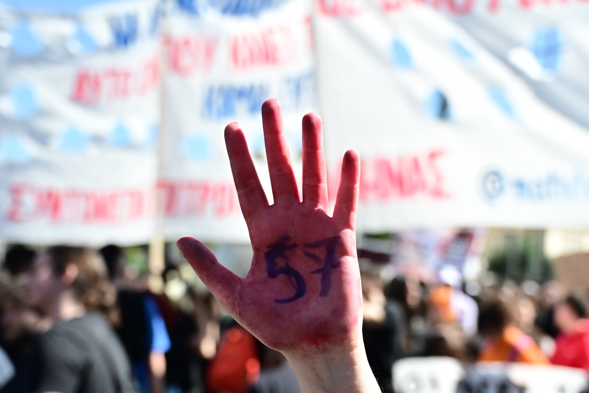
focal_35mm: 38
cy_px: 196
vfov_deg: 35.1
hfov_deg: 50.7
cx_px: 294
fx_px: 622
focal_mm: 38
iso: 500
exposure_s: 1/8000
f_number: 4
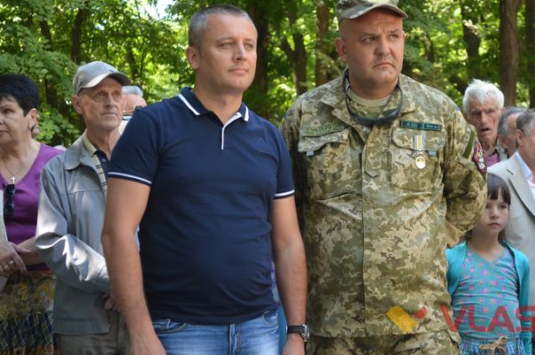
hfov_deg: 21.3
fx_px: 1418
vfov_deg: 14.3
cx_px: 304
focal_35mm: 96
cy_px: 166
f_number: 5.6
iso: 400
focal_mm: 55
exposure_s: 1/60
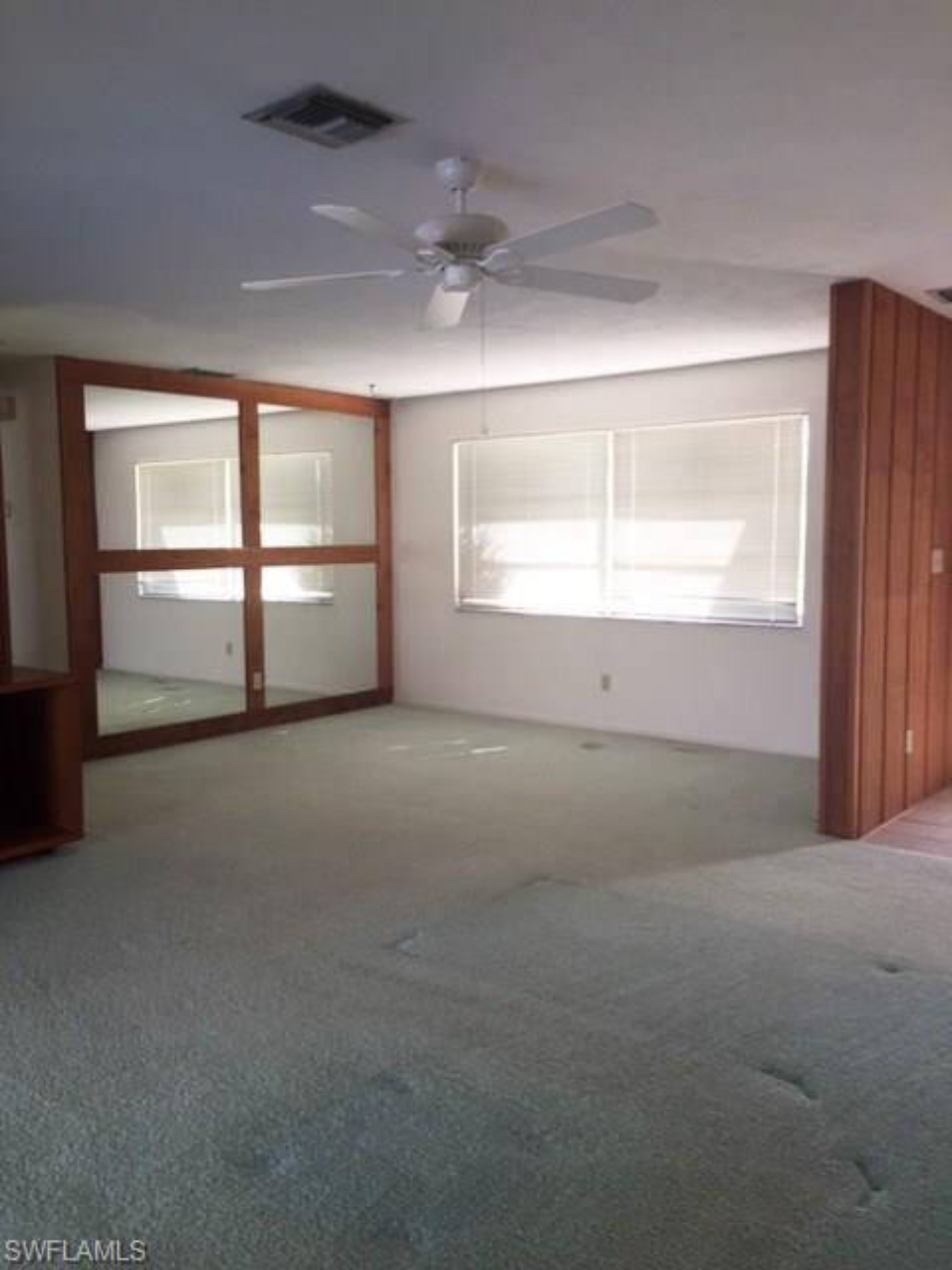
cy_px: 635
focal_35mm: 29
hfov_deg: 48.2
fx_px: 1063
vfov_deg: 61.7
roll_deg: +0.5
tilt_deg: -4.7
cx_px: 476
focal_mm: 4.15
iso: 40
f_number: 2.2
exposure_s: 1/60
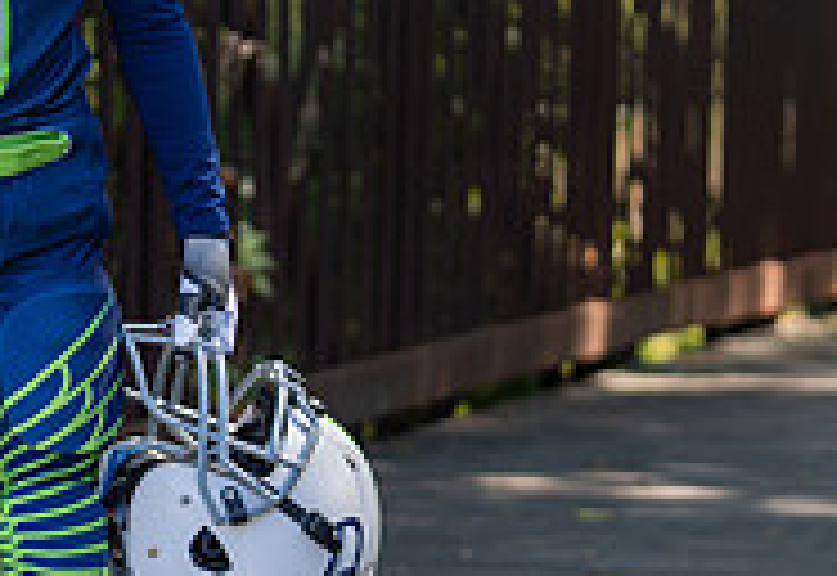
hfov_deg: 8.6
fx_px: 5518
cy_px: 177
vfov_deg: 6.0
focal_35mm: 235
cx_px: 15
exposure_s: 1/320
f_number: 2.8
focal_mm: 70
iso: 100
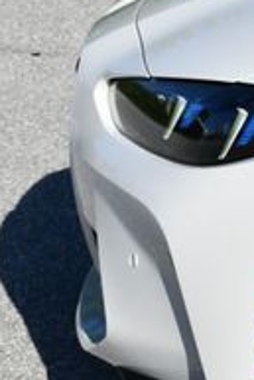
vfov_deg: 10.3
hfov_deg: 6.6
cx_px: 595
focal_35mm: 199
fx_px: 2102
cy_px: 333
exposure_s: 1/320
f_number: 9
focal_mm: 30
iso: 100
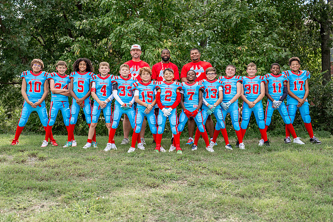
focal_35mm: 55
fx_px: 509
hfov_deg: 36.2
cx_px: 170
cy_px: 104
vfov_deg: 24.6
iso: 100
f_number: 2.5
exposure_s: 1/800
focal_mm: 50
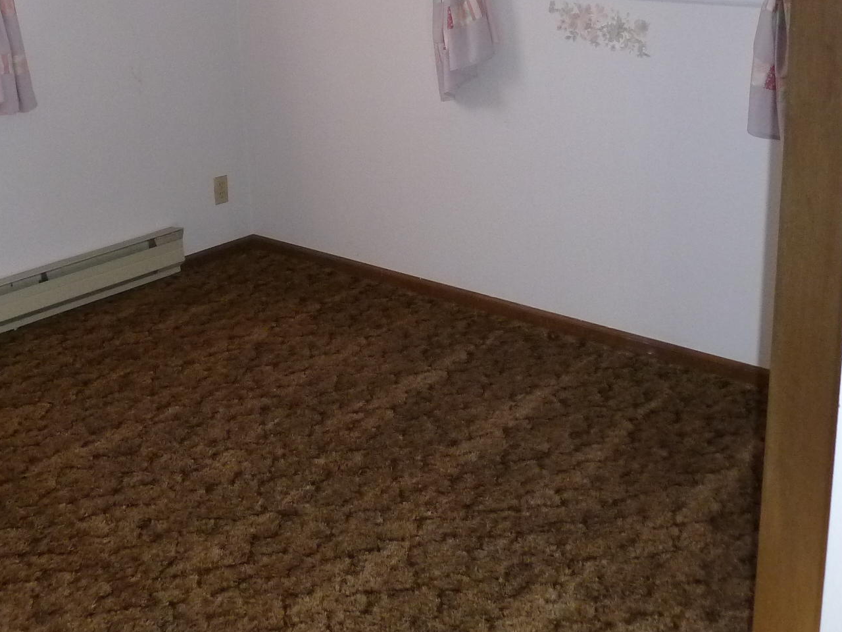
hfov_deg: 39.6
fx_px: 1168
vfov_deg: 29.9
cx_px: 355
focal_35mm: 48
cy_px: 187
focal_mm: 4.3
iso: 250
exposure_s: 1/60
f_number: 3.3
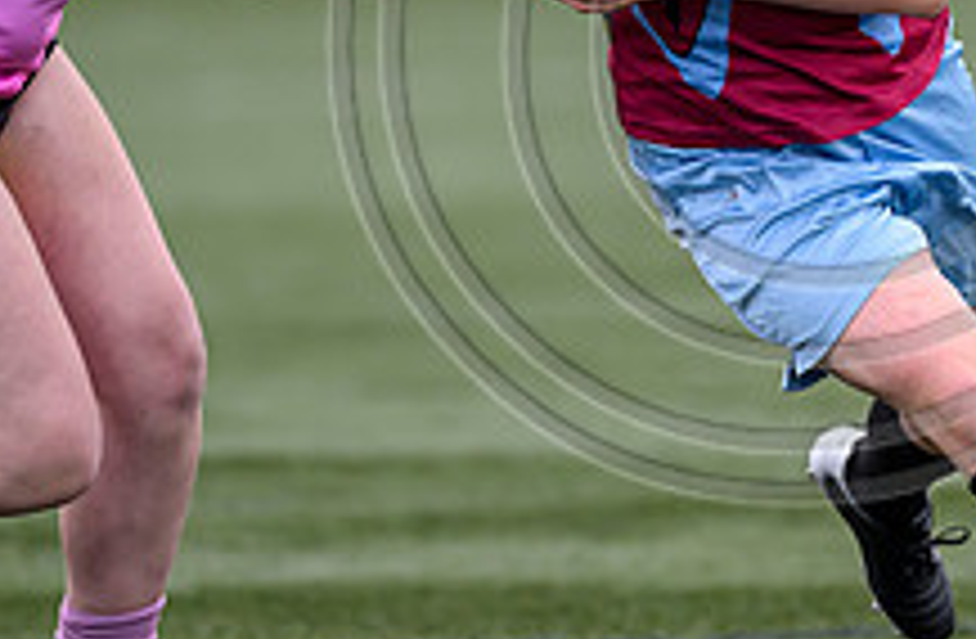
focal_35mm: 1200
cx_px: 810
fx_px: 32347
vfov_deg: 1.1
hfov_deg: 1.7
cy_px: -73
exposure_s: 1/1600
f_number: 3.5
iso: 640
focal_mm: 400
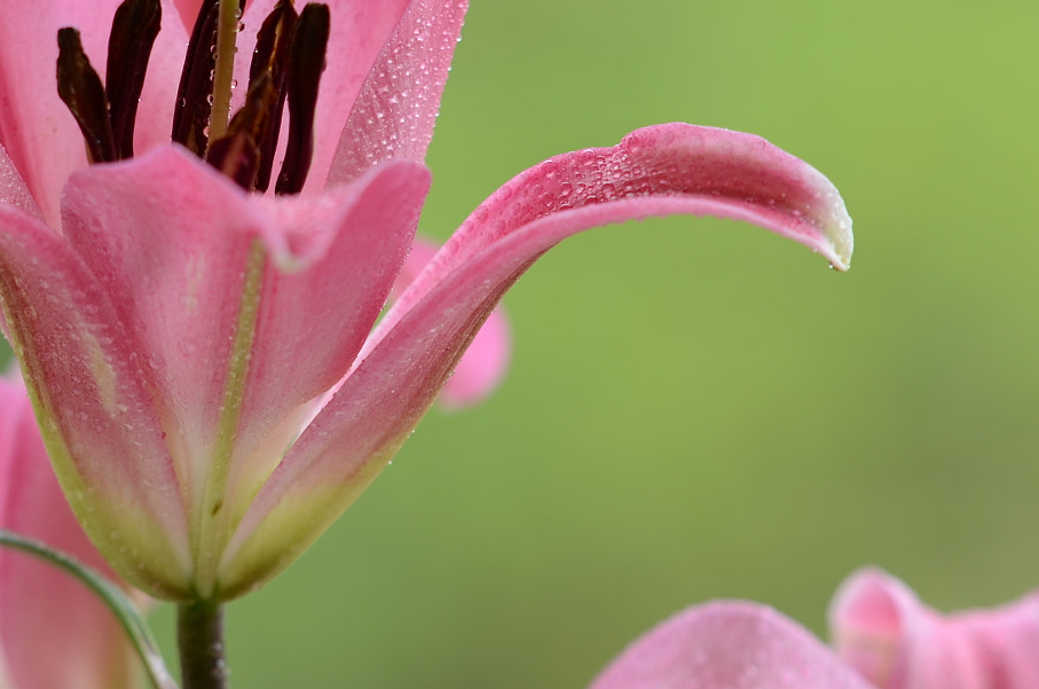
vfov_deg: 2.7
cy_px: 165
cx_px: 268
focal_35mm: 508
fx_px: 14633
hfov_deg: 4.1
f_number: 2.8
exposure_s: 1/320
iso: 100
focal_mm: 150
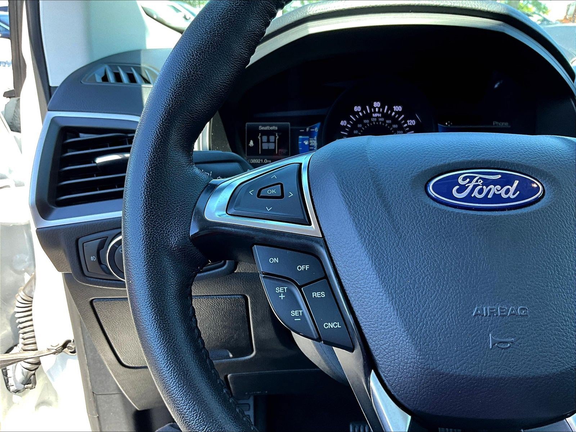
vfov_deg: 48.2
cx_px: 288
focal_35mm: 29
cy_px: 216
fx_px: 483
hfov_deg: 61.7
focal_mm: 3
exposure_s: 1/122
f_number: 1.8
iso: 64
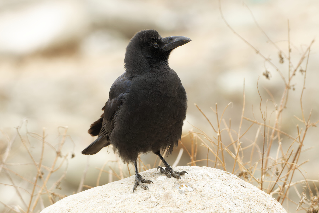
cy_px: 106
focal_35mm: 465
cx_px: 160
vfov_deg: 3.0
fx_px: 4120
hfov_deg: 4.4
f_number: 6.3
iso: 1250
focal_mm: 310
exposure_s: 1/250
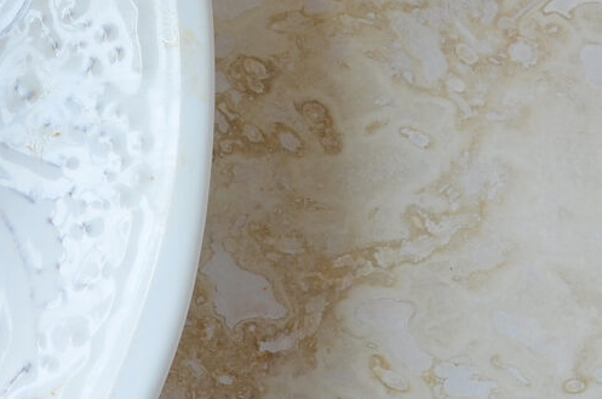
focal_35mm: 173
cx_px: 159
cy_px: -227
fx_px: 2886
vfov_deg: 7.7
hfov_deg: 11.9
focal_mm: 28
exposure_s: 1/4
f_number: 10
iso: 100
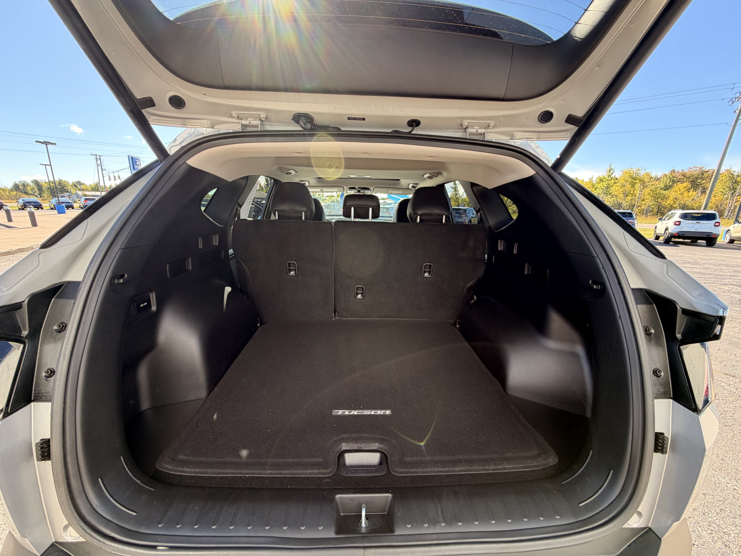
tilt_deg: -14.1
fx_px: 300
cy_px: 278
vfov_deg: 85.7
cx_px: 370
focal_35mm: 14
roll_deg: +0.0
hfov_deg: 102.1
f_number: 2.2
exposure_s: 1/144
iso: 50
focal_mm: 2.22
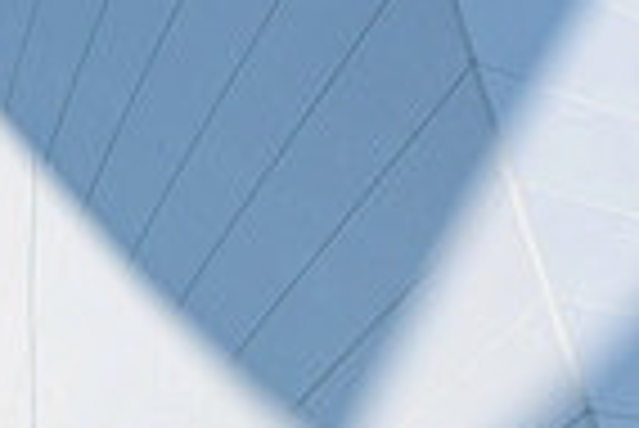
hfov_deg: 2.5
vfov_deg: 1.6
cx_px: 306
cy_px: 755
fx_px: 14836
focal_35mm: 835
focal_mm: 200
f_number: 5
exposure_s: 1/2500
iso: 250
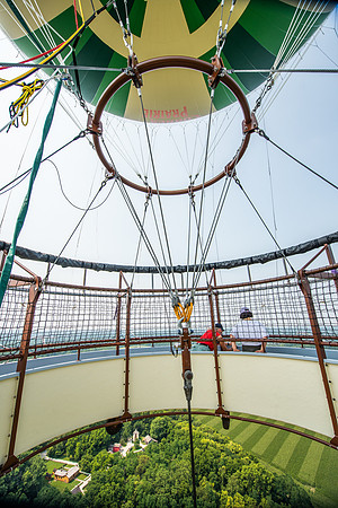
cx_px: 169
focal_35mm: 14
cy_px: 254
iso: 160
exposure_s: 1/1250
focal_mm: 14
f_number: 5
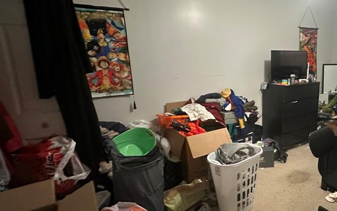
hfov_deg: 65.0
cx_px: 263
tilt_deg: -12.5
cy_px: 106
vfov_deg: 47.6
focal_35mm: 26
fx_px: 239
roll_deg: +0.1
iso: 1000
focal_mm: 2.22
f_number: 2.2
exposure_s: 1/60
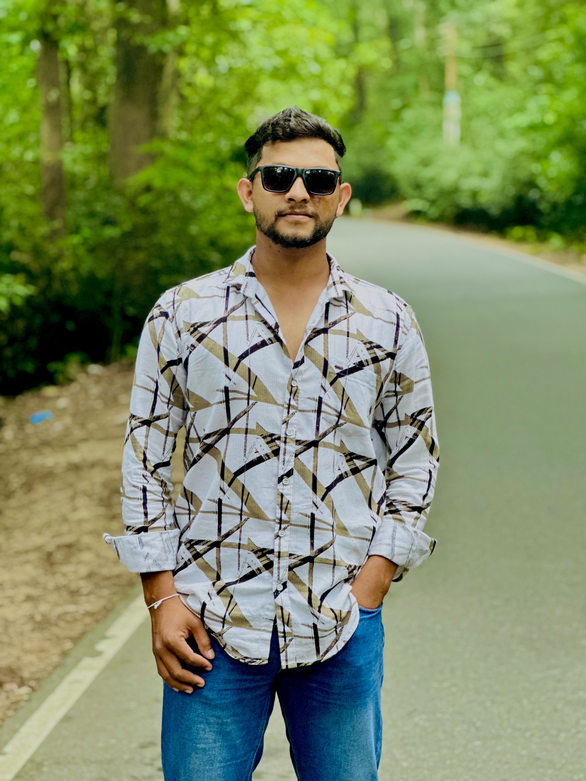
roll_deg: -0.4
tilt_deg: -4.0
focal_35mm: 77
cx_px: 293
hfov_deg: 19.1
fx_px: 1738
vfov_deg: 25.3
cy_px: 390
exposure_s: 1/40
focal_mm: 9
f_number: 2.8
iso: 250
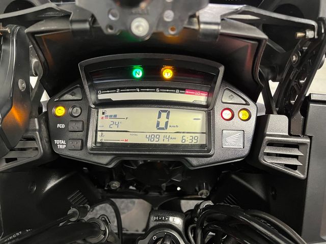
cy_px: 122
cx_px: 163
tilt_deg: -38.8
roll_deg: -6.8
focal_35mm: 26
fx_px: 245
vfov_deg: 53.1
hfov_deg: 67.3
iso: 500
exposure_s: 1/50
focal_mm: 5.1
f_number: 1.6
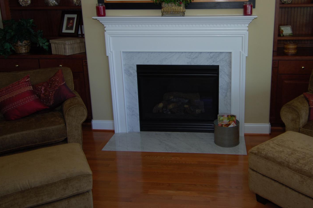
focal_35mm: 37
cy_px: 76
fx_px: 319
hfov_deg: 51.8
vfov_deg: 35.9
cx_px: 193
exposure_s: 1/60
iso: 100
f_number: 4
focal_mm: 17
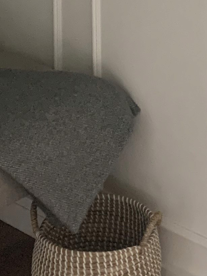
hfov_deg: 11.4
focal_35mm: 128
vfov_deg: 13.5
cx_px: 224
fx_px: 1021
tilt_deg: -5.1
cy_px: -248
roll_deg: +1.3
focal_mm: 4.25
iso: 400
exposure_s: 1/40
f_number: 1.8
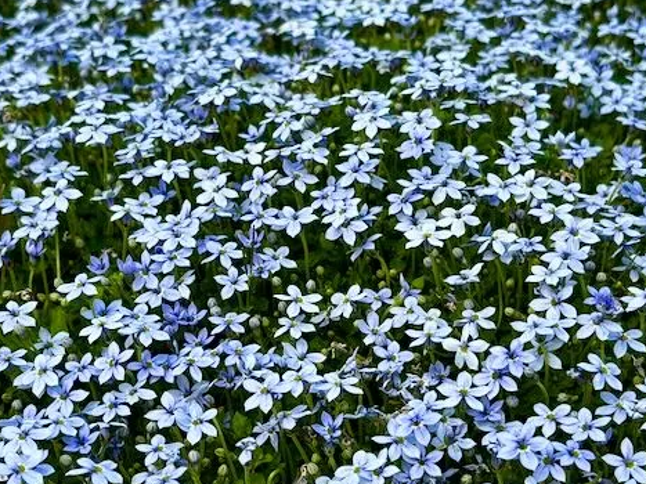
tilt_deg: -43.8
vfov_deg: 25.6
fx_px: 1063
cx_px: 313
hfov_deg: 33.8
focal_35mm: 57
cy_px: 304
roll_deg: -2.5
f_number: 1.6
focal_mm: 5.96
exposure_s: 1/1362
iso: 50
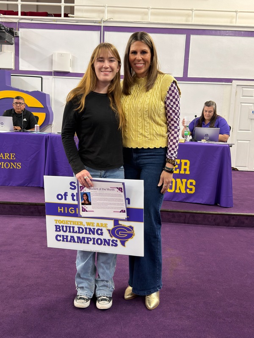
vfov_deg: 51.4
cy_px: 169
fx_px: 352
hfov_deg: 39.7
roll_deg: -2.4
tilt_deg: -8.1
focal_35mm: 36
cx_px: 127
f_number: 1.78
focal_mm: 6.76
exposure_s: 1/40
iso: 250
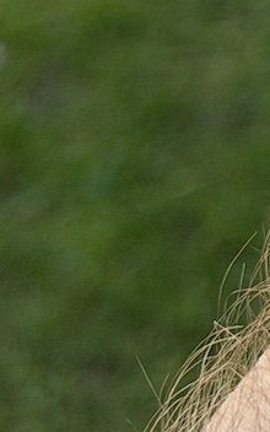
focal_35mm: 275
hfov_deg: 4.5
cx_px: 923
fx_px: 3238
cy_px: -306
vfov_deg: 7.4
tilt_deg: -53.0
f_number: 1.78
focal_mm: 6.76
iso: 80
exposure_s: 1/281
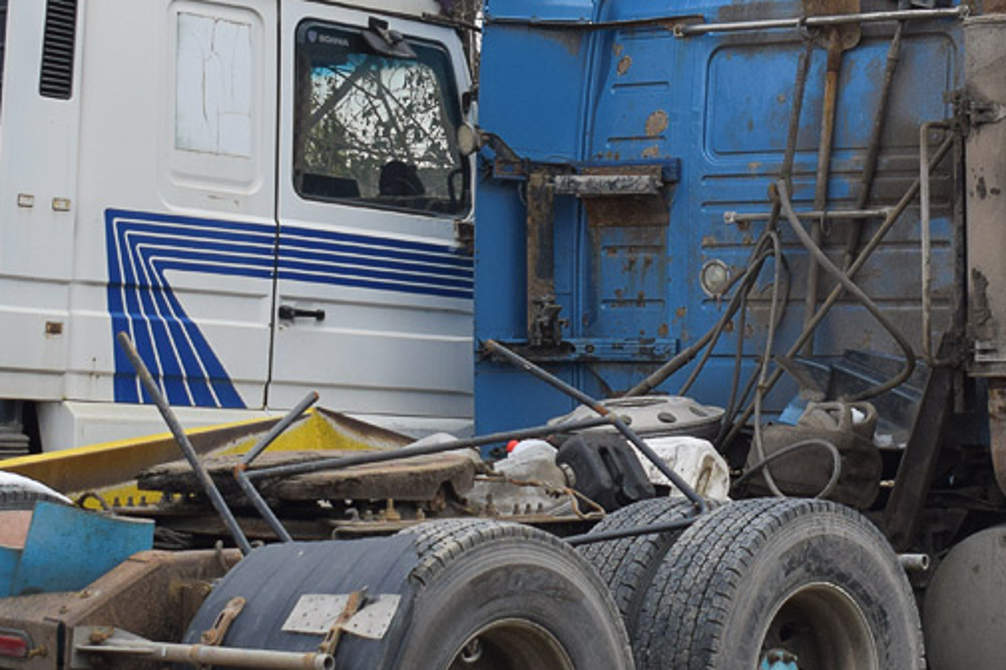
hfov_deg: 19.0
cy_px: 211
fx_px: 2988
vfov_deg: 12.8
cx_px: 687
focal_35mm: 107
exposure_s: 1/1250
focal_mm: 30
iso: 400
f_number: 7.1
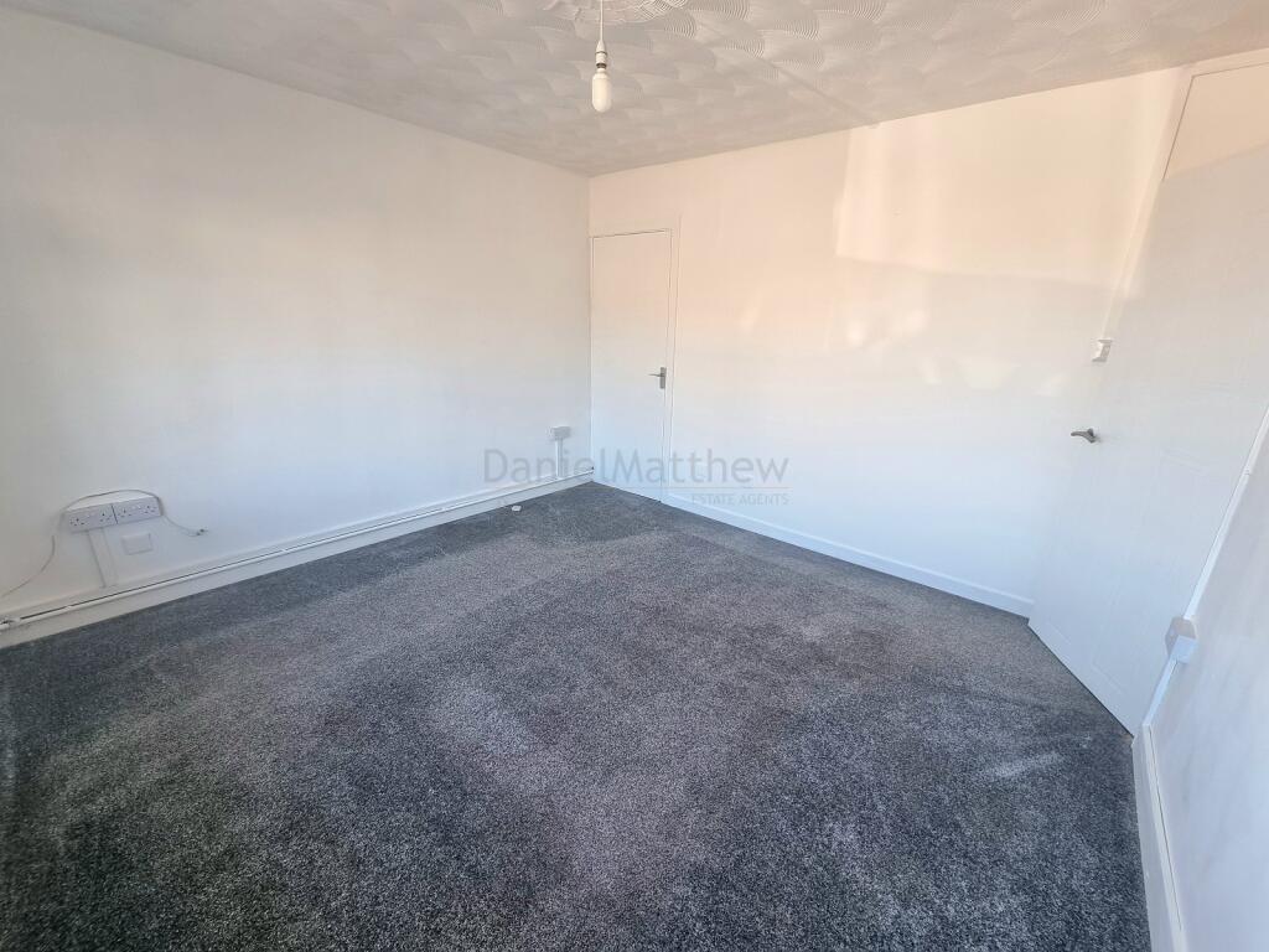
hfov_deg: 106.2
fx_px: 477
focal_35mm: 13
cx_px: 634
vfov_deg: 89.9
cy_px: 476
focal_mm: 2.2
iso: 80
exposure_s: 1/100
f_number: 2.2
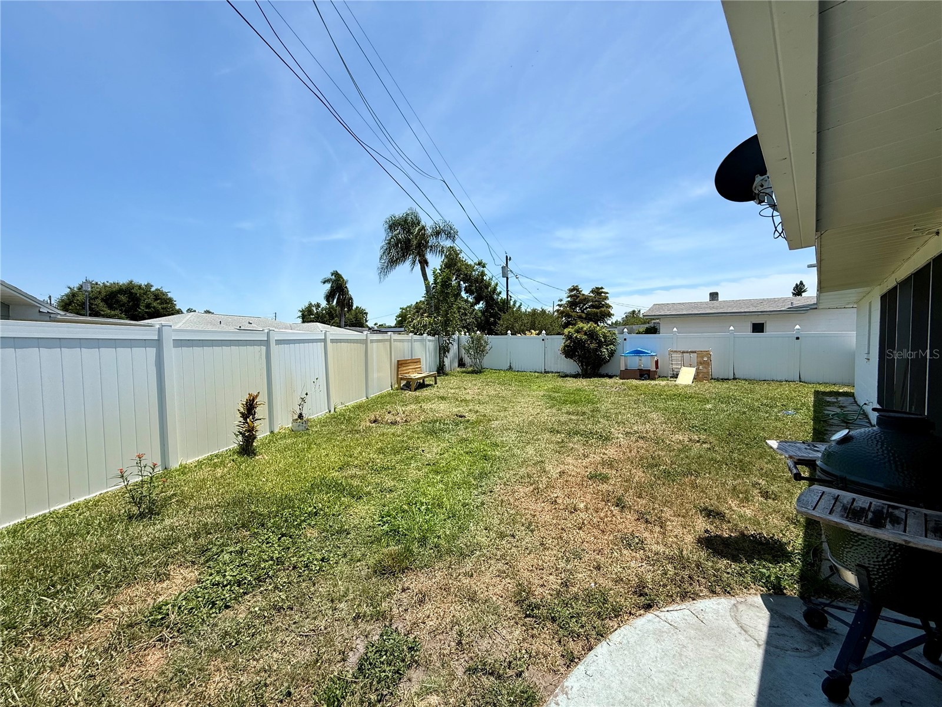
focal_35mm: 14
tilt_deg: -1.7
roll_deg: +0.0
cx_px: 471
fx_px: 381
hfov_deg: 102.1
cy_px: 354
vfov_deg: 85.7
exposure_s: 1/2410
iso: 50
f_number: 2.2
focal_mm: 2.22
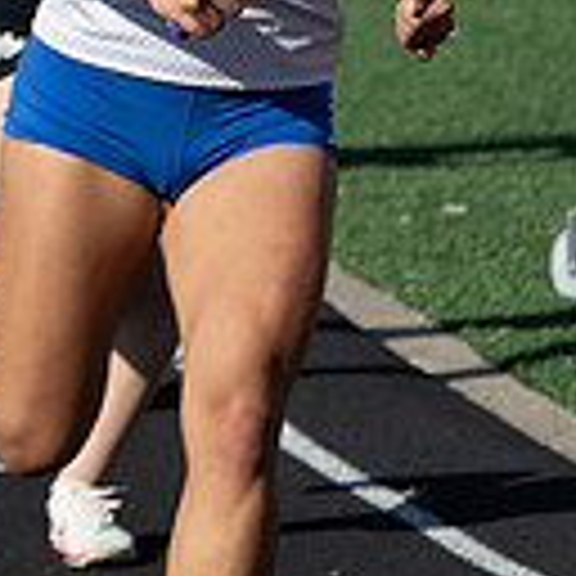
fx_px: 9639
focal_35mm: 512
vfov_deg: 3.4
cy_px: -369
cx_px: 320
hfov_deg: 3.4
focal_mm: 115
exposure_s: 1/1000
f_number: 4.5
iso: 100
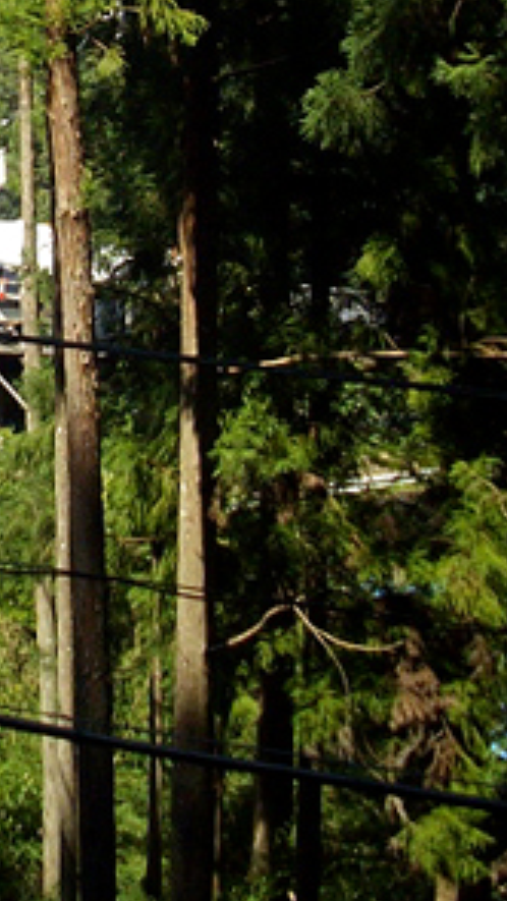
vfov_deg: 18.0
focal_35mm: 116
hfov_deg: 10.2
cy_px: -27
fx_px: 2772
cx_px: -199
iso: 80
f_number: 5.6
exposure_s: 1/160
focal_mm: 6.2
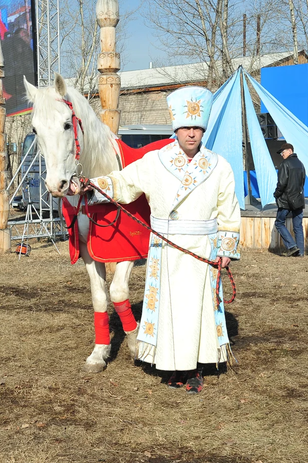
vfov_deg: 34.5
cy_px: 231
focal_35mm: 58
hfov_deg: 23.3
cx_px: 114
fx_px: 745
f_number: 9
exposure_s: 1/320
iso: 500
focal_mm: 38
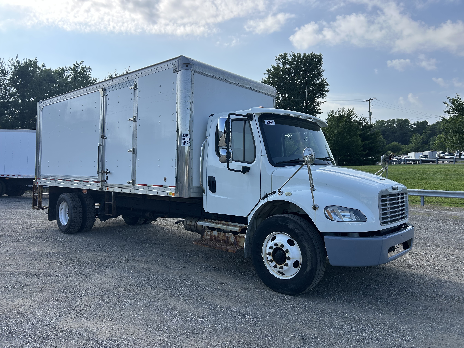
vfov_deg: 53.1
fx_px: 349
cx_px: 232
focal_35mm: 26
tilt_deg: -1.8
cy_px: 174
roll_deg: +0.5
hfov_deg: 67.3
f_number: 1.5
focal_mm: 5.7
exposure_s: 1/2762
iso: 50
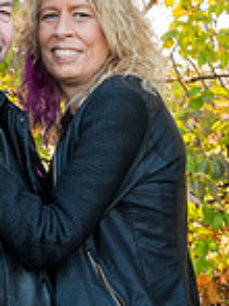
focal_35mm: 124
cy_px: 194
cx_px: 15
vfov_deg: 15.9
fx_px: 1095
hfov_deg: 11.8
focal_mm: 42
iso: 2000
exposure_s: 1/200
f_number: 6.3
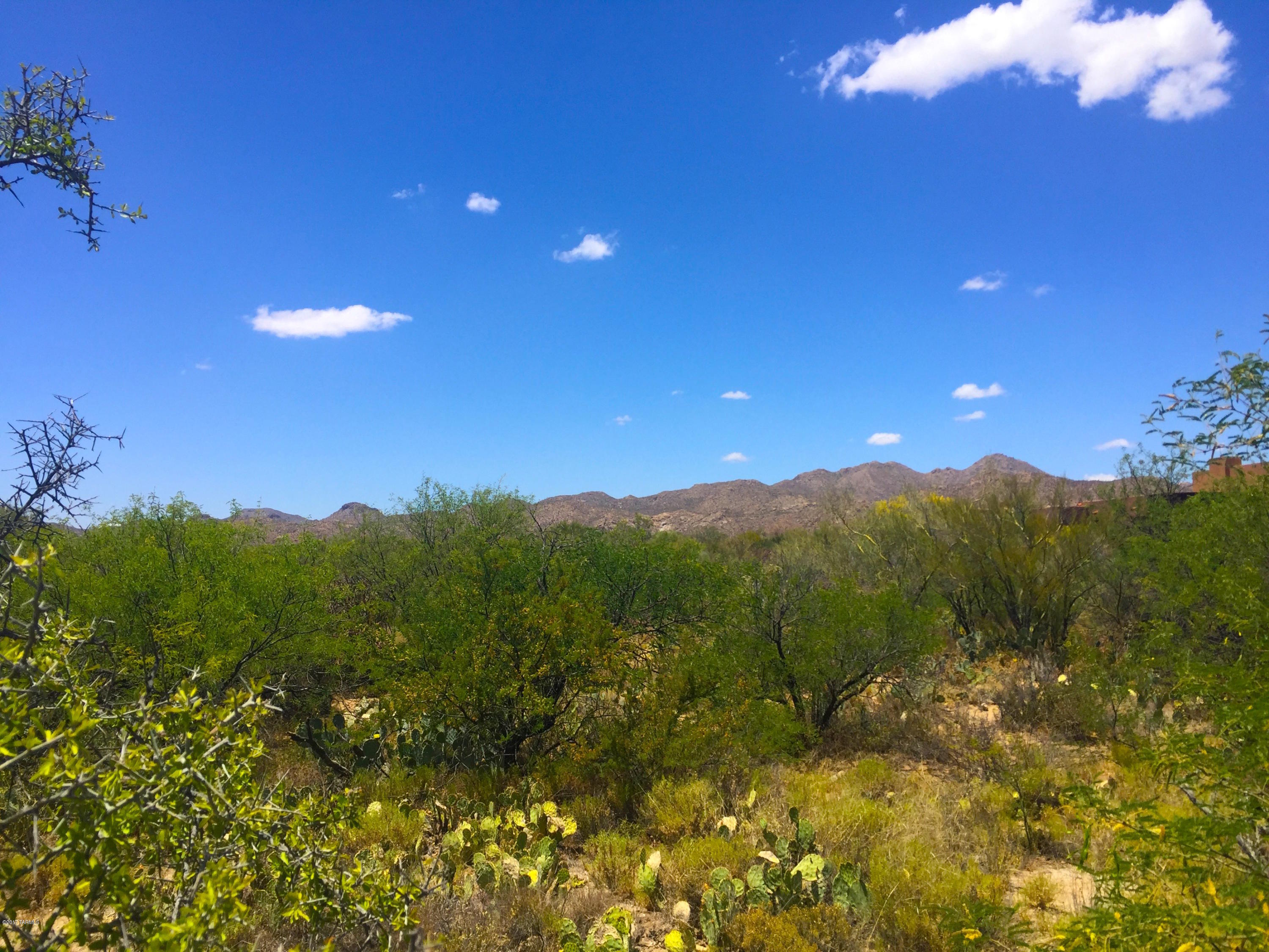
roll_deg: +0.8
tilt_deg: +5.2
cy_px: 476
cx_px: 634
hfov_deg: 61.7
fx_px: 1063
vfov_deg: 48.2
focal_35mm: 29
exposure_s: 1/2198
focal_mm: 4.15
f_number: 2.2
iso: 32
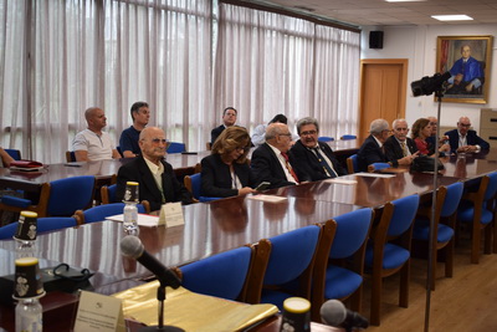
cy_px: 166
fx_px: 663
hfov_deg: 41.1
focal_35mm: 48
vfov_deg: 28.1
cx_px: 248
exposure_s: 1/60
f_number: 4.5
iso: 450
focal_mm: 32
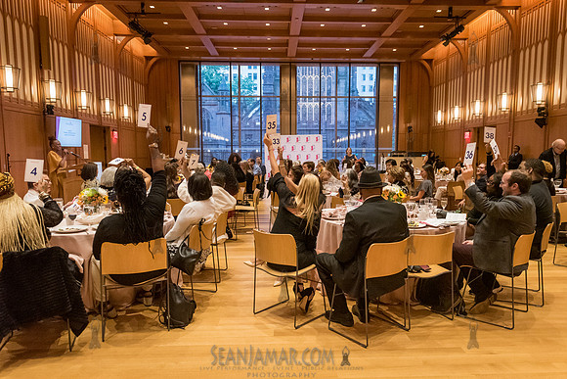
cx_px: 295
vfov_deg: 51.0
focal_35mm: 25
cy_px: 196
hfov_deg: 71.0
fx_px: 397
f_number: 3.5
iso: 8000
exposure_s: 1/250
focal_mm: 24
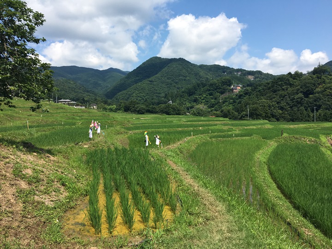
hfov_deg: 61.7
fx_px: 278
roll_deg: +0.6
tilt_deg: +0.3
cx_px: 166
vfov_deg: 48.2
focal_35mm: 29
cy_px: 124
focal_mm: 4.15
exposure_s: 1/1972
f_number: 2.2
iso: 25
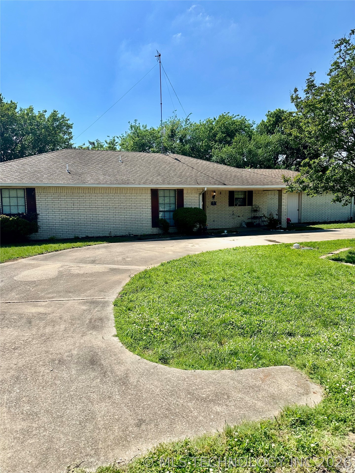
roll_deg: +0.2
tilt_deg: -4.3
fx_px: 328
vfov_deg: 71.6
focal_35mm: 24
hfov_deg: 56.8
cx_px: 178
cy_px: 236
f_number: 1.78
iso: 80
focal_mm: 6.86
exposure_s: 1/5525
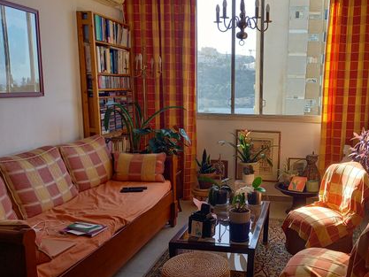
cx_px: 250
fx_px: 384
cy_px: 155
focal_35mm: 36
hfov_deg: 50.3
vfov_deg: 39.6
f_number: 1.8
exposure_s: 1/107
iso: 50
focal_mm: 4.65
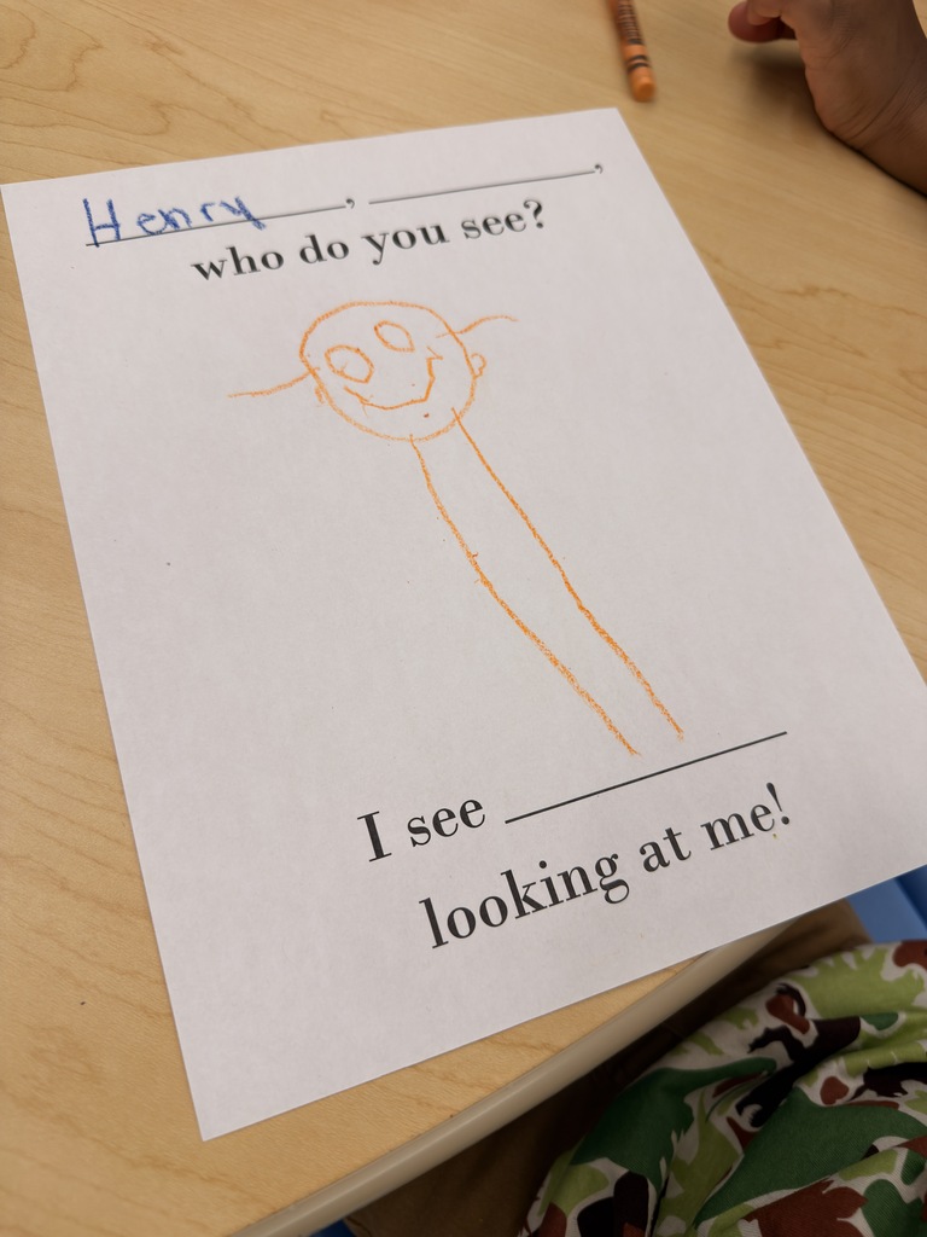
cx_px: 464
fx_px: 857
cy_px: 618
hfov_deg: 56.8
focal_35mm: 24
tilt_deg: -66.2
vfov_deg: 71.6
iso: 50
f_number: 1.78
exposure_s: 1/75
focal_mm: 6.76
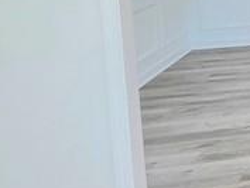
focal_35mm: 75
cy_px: -41
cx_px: 597
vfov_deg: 18.6
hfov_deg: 15.1
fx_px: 542
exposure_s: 1/120
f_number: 2.2
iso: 250
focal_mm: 2.2
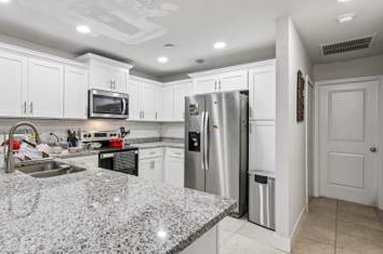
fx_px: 202
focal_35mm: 19
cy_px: 126
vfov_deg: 64.4
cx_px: 154
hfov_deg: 85.9
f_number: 8
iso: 400
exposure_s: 1/15
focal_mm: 14
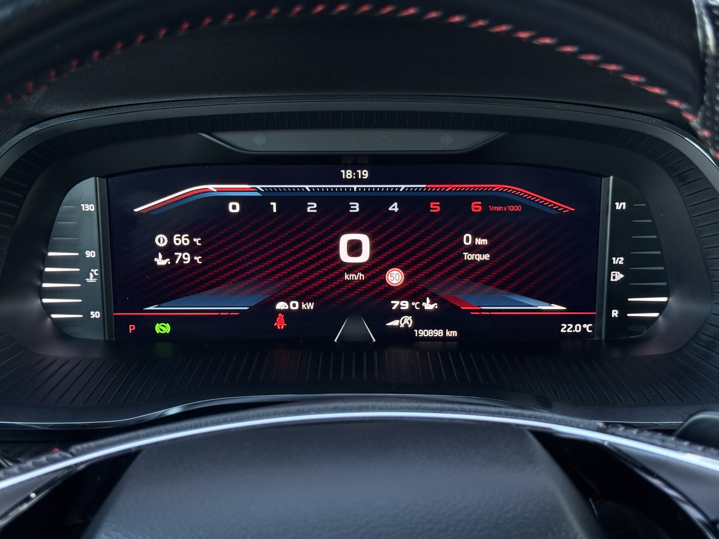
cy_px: 270
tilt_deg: -20.5
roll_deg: -1.5
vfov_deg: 30.3
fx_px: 997
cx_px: 360
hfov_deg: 39.7
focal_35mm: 48
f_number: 1.78
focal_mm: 6.76
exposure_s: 1/80
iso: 200
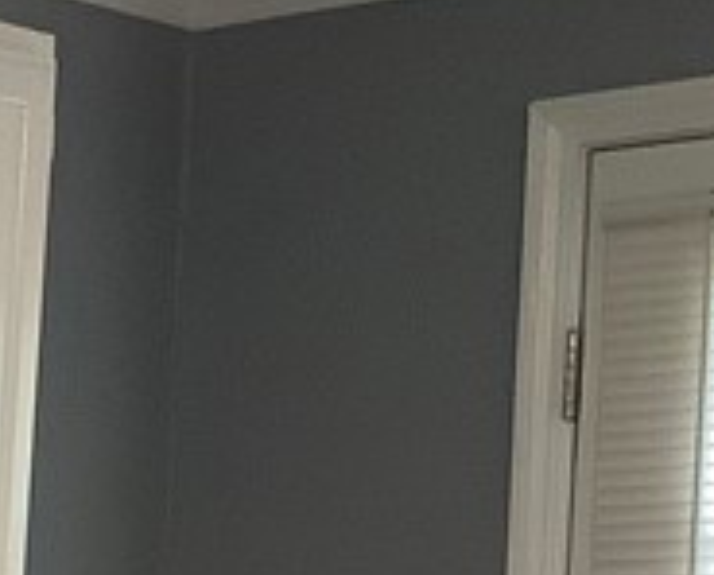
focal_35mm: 168
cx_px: -966
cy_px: 1329
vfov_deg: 8.5
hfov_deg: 10.1
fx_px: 3558
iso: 320
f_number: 2.4
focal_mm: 3.3
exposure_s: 1/30
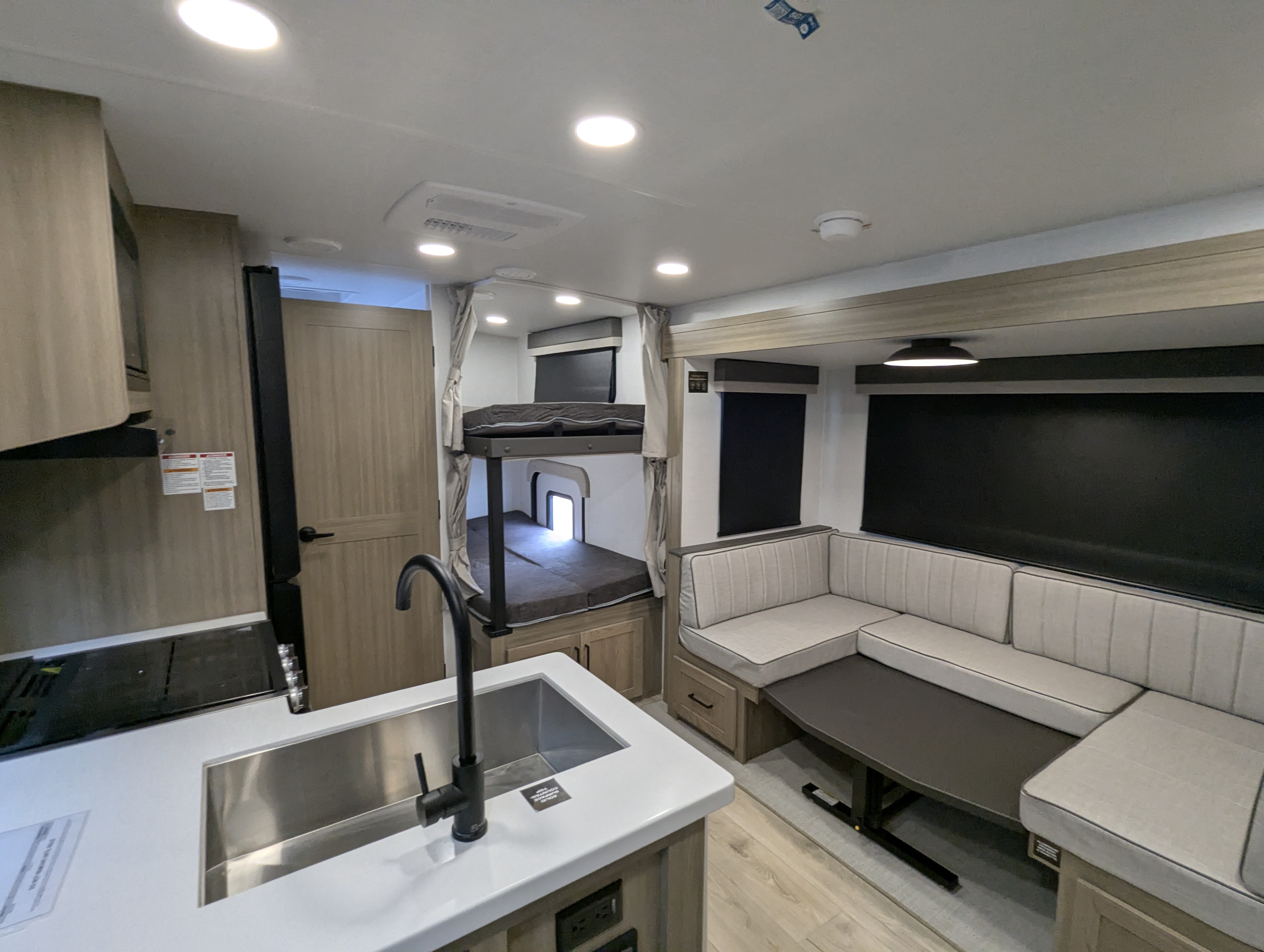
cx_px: 632
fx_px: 585
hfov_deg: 94.4
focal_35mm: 16
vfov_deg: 78.2
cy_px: 476
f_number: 2.2
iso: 205
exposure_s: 1/118
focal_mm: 2.35
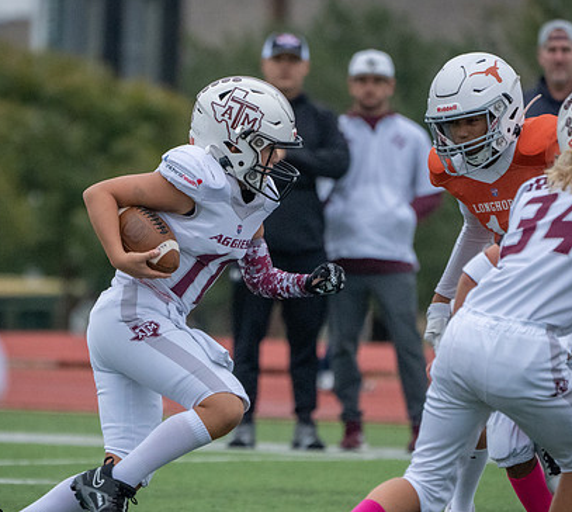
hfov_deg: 2.5
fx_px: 13301
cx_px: 178
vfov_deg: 2.2
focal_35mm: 750
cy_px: 277
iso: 5000
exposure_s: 1/1250
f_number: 5.6
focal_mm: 388
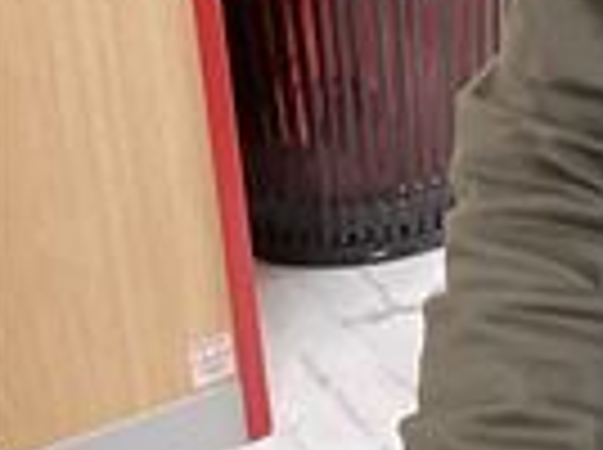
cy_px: -351
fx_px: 2417
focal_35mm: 139
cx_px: 1332
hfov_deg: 12.1
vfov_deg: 10.1
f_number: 2.4
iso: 200
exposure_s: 1/60
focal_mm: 3.3
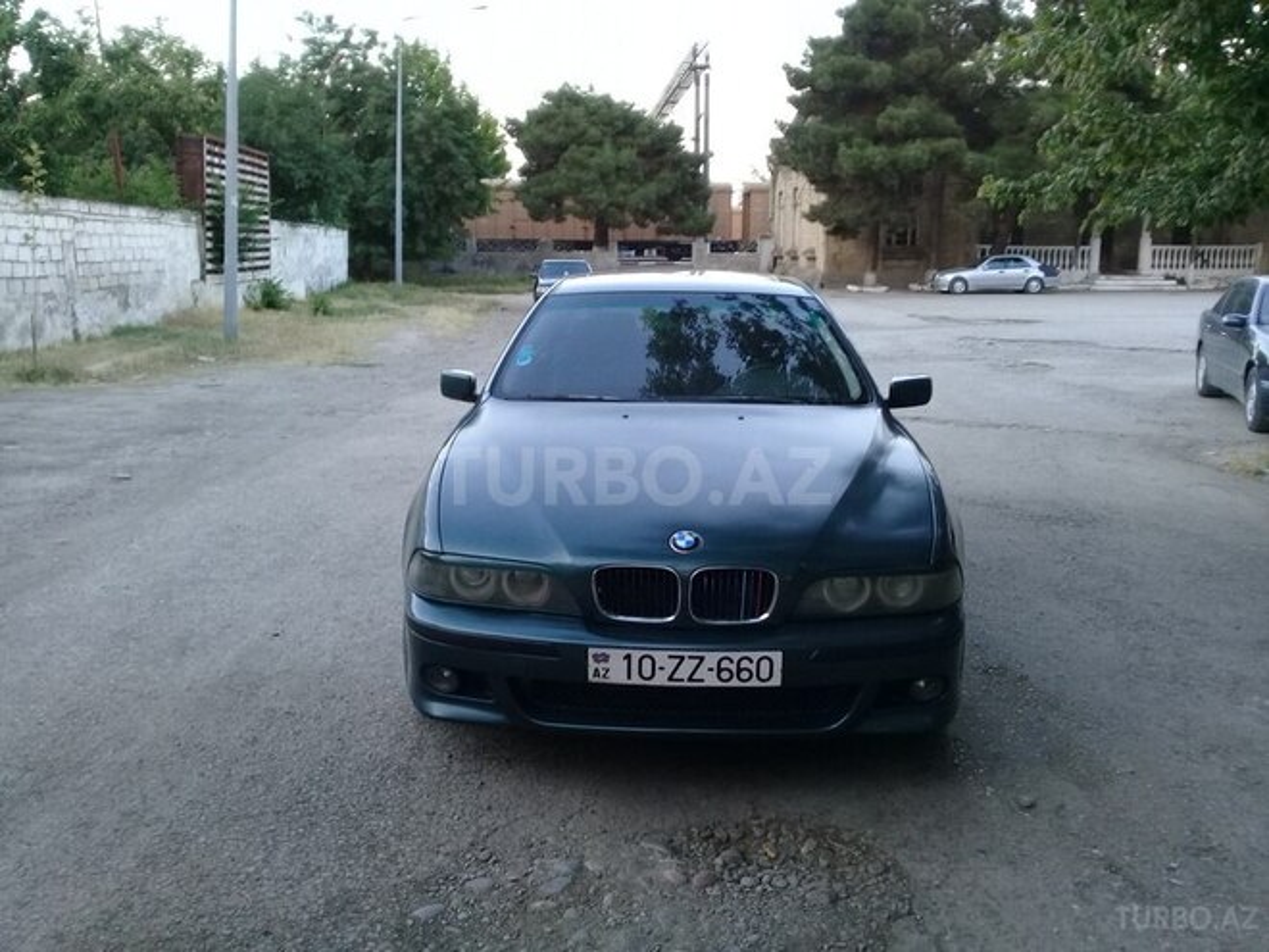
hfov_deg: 58.4
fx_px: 1136
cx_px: 634
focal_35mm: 31
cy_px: 476
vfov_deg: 45.4
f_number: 2.2
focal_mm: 3.3
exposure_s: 1/33
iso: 80
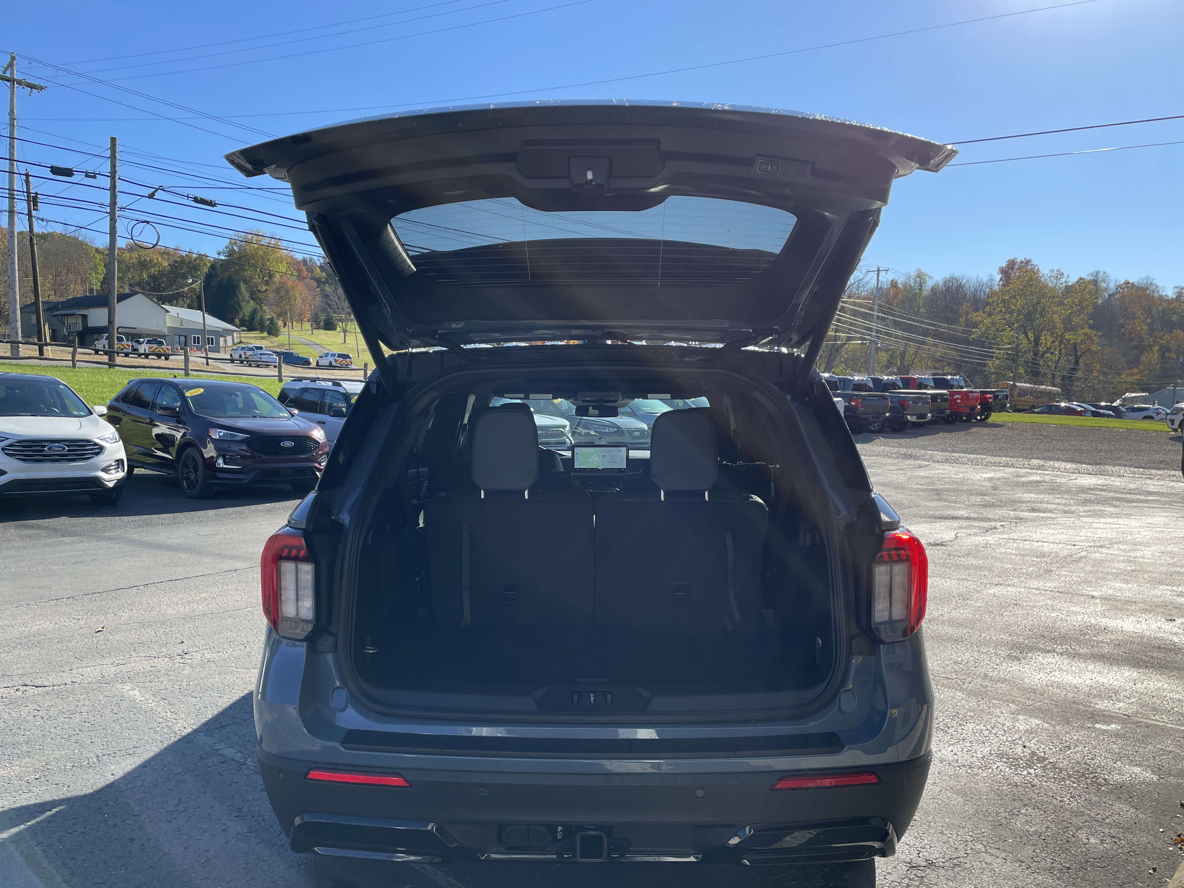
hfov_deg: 67.3
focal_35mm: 26
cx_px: 592
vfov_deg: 53.1
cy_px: 444
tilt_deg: -3.5
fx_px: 889
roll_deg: -0.3
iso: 32
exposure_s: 1/1984
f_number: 1.6
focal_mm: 4.2
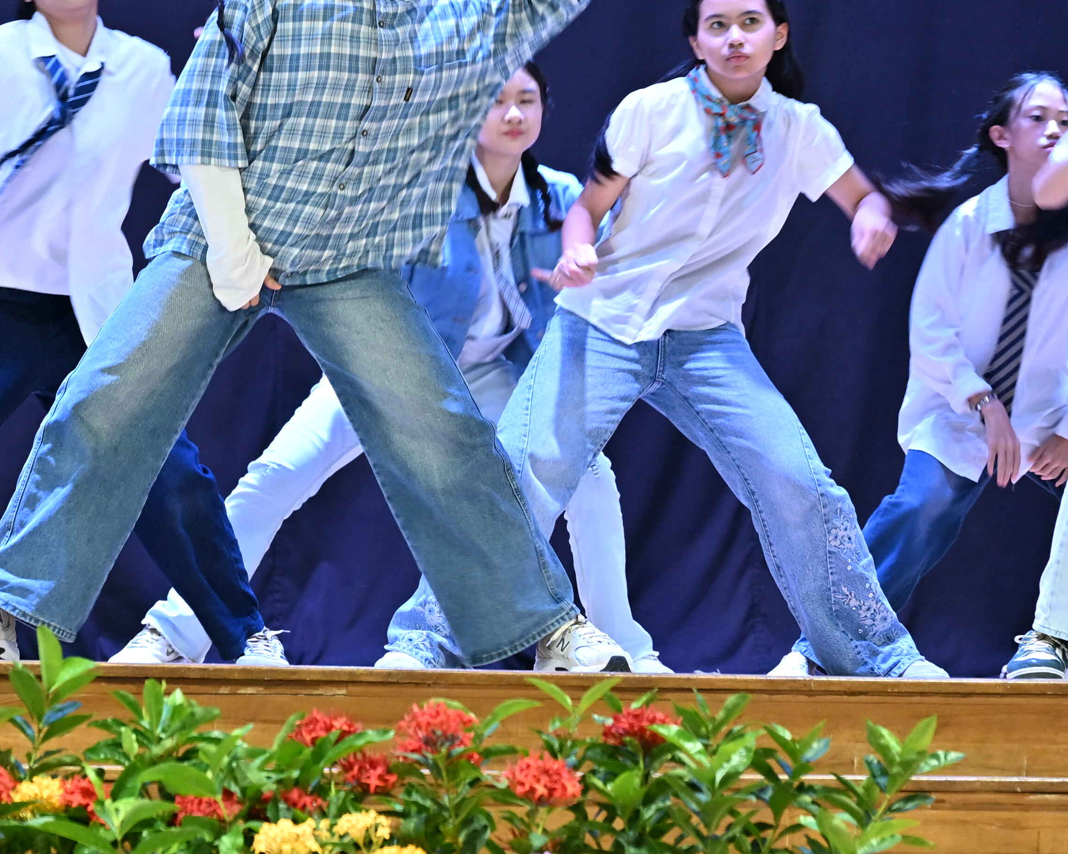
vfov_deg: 9.7
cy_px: 48
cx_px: 322
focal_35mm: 158
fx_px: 4994
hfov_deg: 12.2
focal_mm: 64
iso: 2000
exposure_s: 1/125
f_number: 4
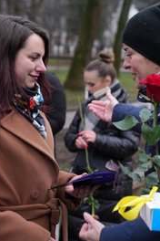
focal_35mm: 106
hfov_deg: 12.9
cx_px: 66
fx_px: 707
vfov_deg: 19.3
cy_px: 121
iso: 800
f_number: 4.5
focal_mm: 70
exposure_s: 1/200
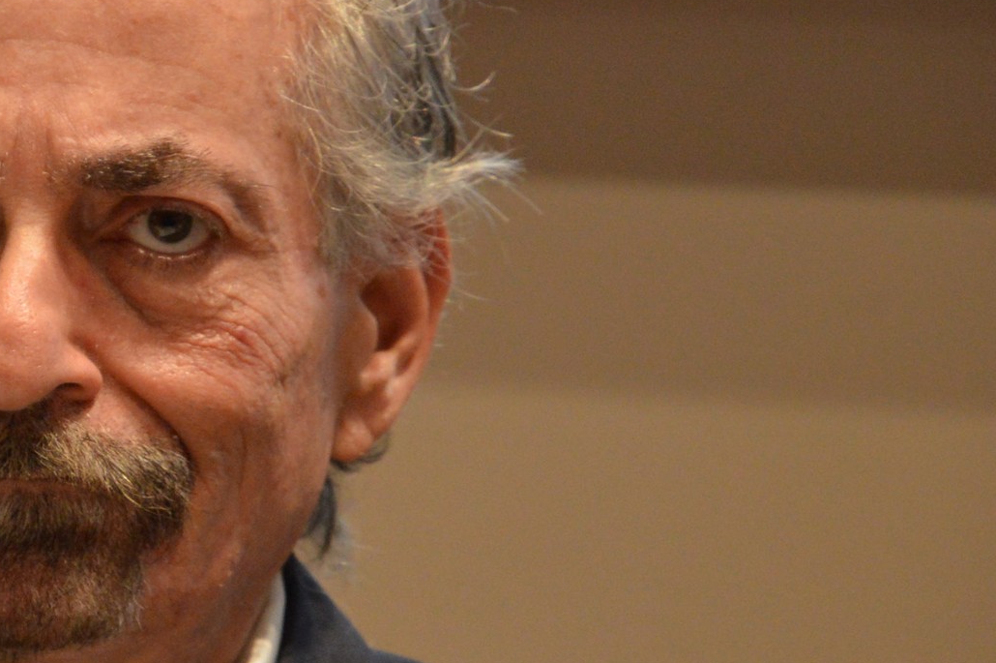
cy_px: 306
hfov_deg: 3.8
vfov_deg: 2.5
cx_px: 106
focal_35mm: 539
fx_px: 14899
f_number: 6
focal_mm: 185
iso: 2500
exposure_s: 1/125
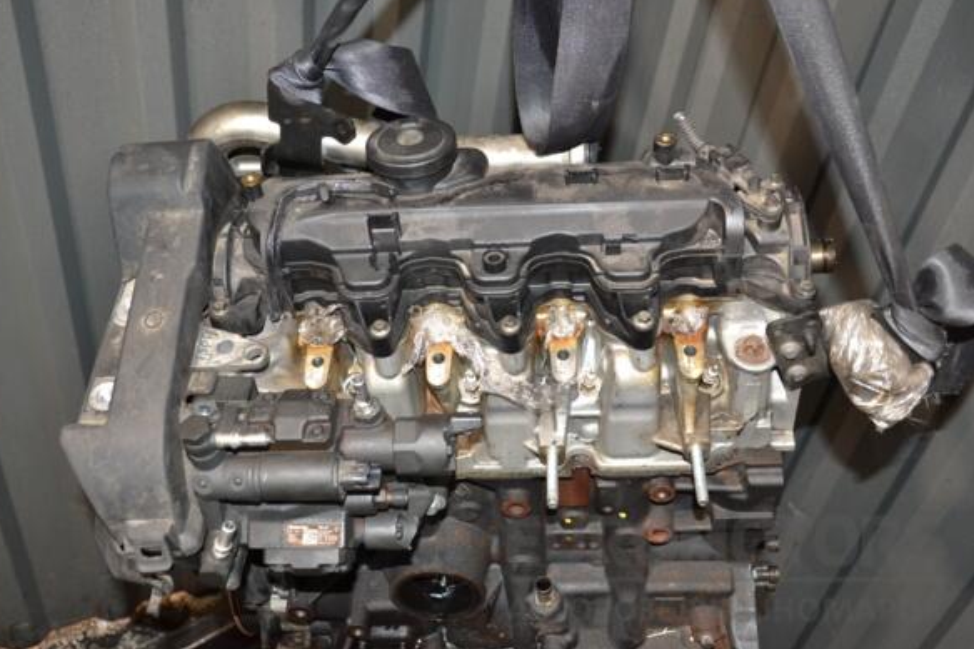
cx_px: 475
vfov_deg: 34.6
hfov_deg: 50.1
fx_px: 1042
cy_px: 319
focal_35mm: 39
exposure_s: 1/60
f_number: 5
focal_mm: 25
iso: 800
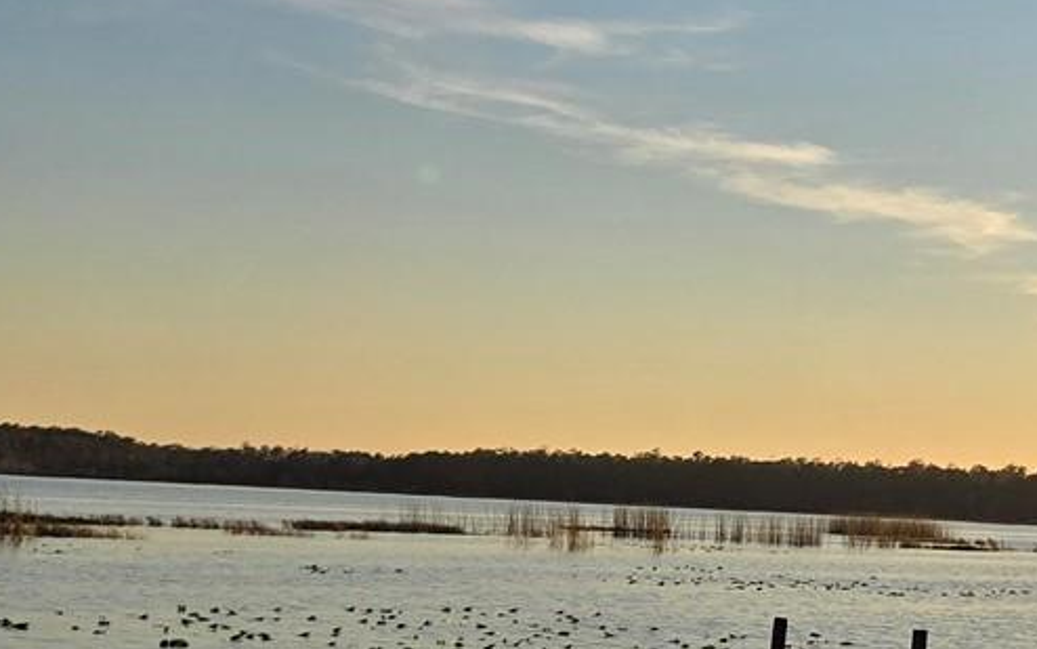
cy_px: 330
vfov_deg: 16.5
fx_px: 2233
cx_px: 1184
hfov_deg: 24.2
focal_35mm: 79
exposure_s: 1/3026
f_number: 1.8
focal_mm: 5.4
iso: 25
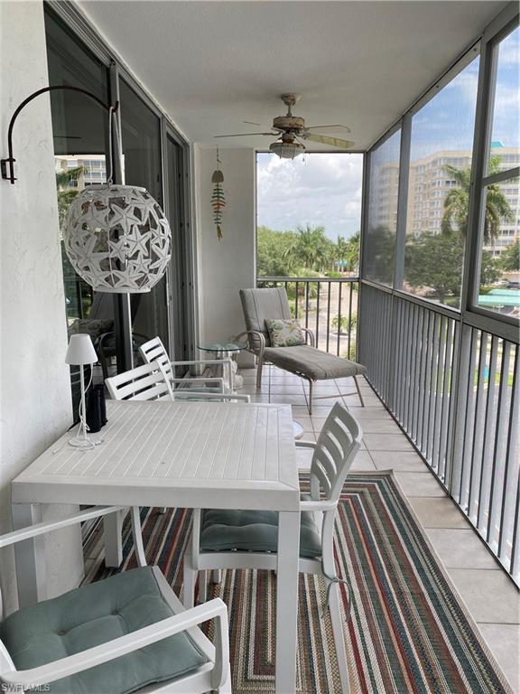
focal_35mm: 26
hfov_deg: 53.1
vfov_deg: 67.3
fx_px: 521
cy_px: 347
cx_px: 260
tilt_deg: -10.7
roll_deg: +0.7
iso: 32
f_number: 1.8
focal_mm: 4.25
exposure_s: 1/491
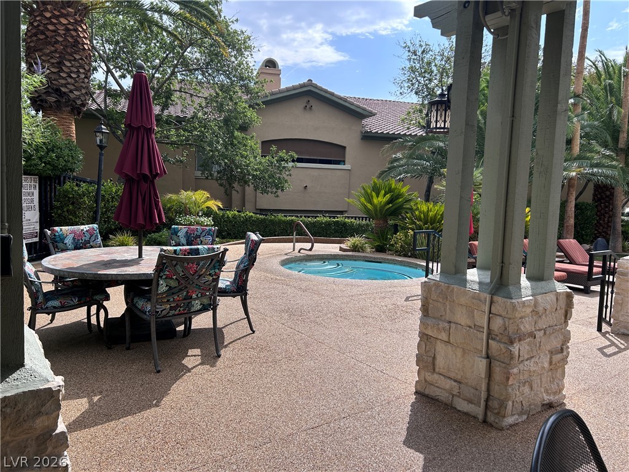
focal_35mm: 26
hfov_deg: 67.3
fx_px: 472
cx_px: 314
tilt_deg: -5.6
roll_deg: -2.6
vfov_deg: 53.1
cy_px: 236
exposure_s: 1/3356
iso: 50
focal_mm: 5.7
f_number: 1.5
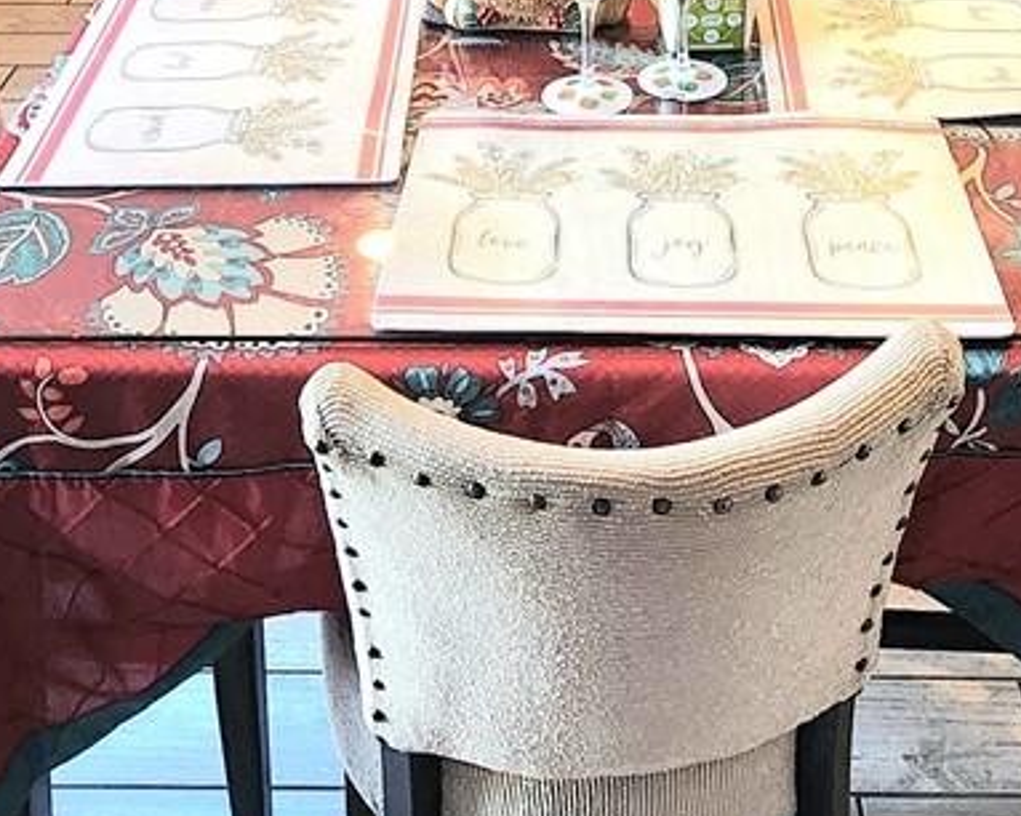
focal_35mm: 53
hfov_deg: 35.3
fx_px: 1601
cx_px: 562
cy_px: -277
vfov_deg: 24.5
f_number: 2.2
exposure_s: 1/60.2
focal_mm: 2.2
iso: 125
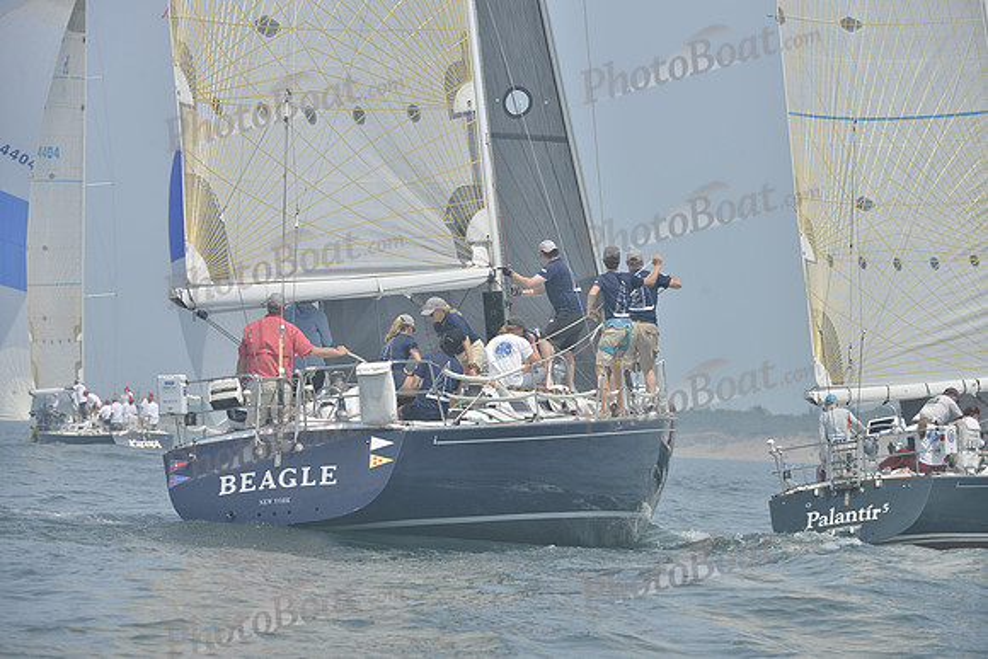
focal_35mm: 200
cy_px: 330
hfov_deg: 10.3
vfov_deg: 6.9
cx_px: 494
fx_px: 5490
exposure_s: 1/1000
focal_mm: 200
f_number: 8
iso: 280
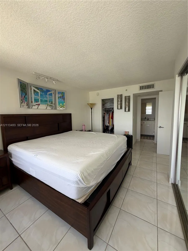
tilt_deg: -5.3
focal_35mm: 14
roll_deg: +0.9
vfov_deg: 102.1
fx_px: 101
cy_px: 126
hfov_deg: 85.7
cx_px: 94
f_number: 2.2
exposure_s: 1/121
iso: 100
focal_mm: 2.22
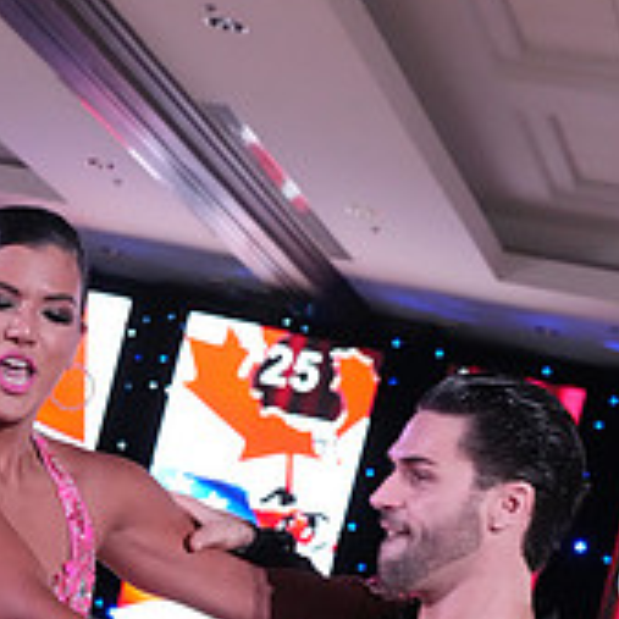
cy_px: 831
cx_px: 24
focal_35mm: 117
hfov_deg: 14.7
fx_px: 2367
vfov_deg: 14.2
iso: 8000
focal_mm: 40
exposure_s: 1/400
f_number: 5
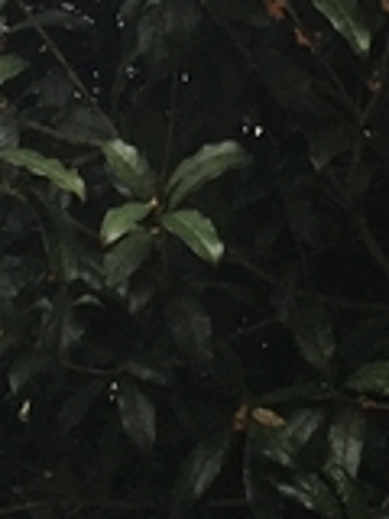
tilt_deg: +23.4
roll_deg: +2.5
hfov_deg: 6.8
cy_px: -367
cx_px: 408
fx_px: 3251
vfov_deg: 8.8
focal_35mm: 217
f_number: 2.2
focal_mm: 4.15
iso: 32
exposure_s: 1/120
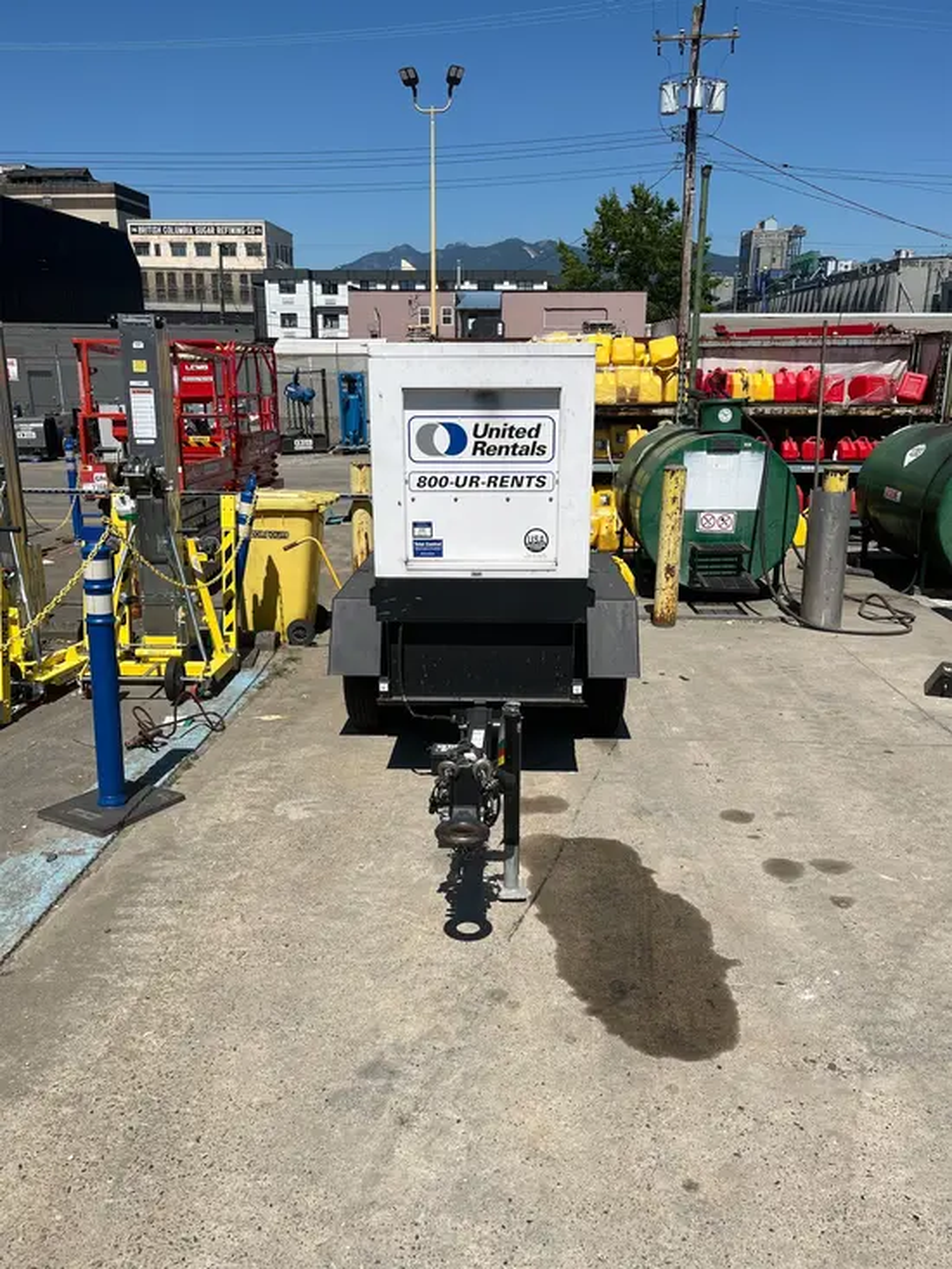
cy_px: 634
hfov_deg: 53.1
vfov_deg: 67.3
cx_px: 476
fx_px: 953
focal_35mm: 26
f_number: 1.6
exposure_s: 1/5848
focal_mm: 5.1
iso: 50
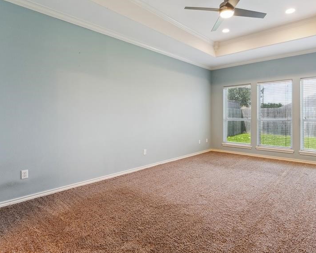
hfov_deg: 78.7
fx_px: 189
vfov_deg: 67.2
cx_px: 192
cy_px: 109
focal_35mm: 20
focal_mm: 14.9
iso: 200
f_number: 9
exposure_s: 1/4
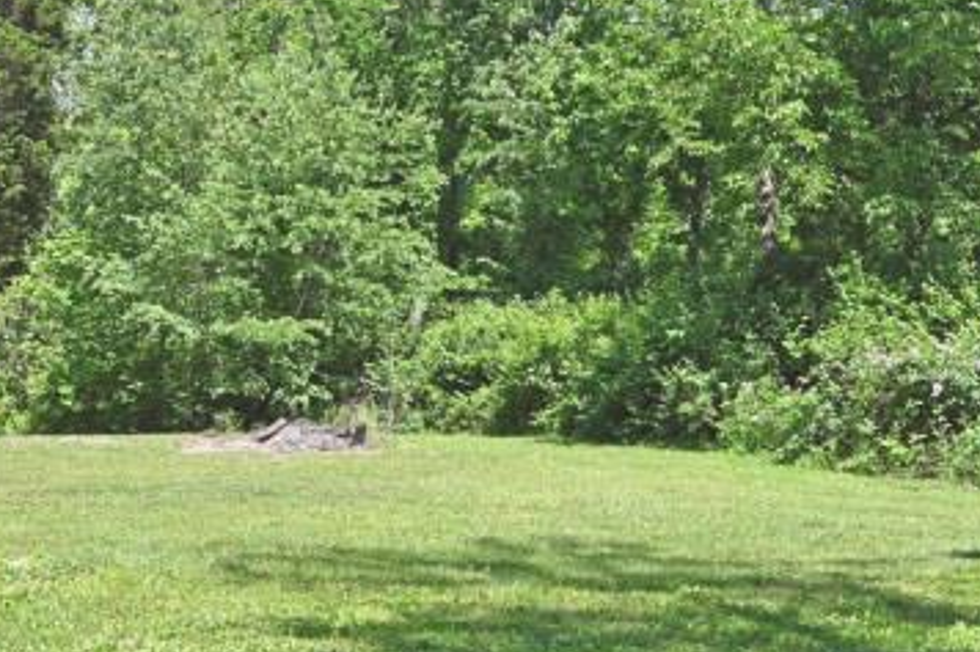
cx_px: 308
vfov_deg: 23.0
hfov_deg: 33.6
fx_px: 1605
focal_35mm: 59
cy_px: 371
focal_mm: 14
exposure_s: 1/320
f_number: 6.3
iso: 100
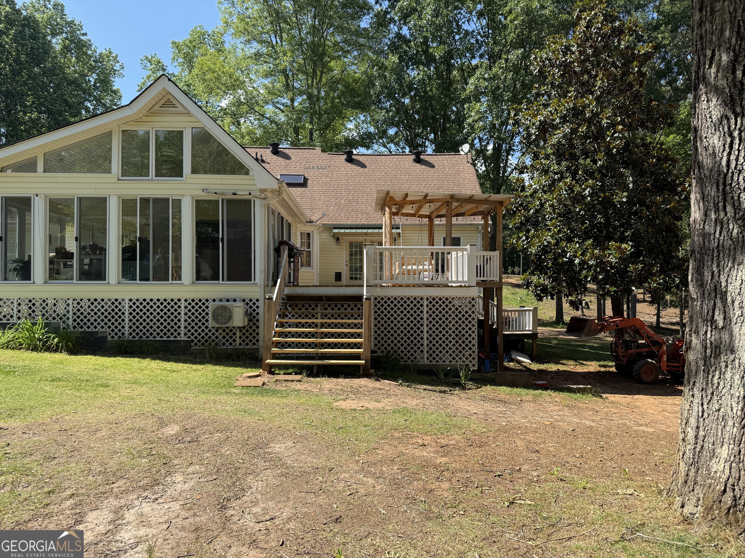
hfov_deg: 71.6
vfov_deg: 56.8
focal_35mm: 24
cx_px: 372
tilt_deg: +0.5
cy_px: 279
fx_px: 517
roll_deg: -0.4
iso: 80
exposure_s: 1/1855
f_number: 1.78
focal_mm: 6.76
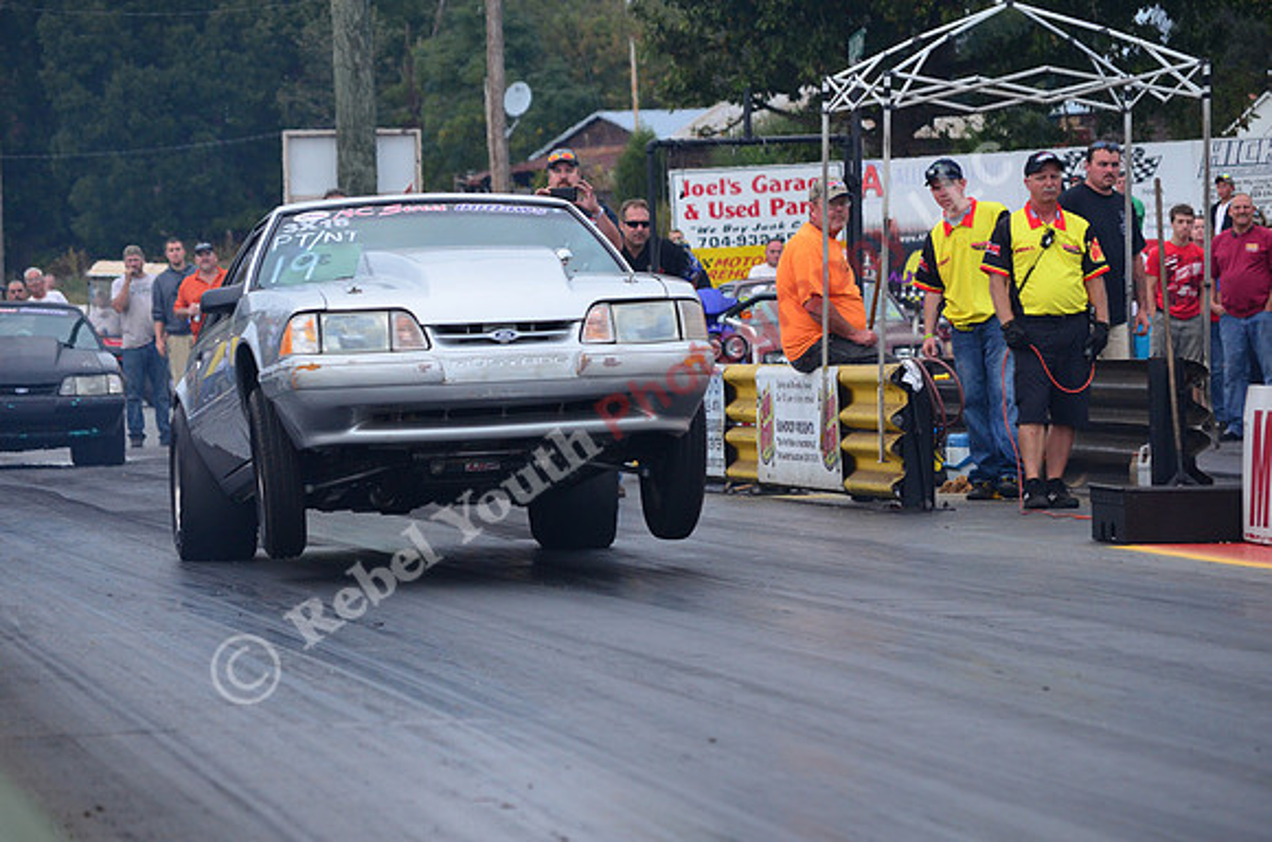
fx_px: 6135
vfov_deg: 7.9
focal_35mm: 174
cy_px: 421
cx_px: 636
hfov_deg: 11.8
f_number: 6.3
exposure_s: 1/640
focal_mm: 116
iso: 1000
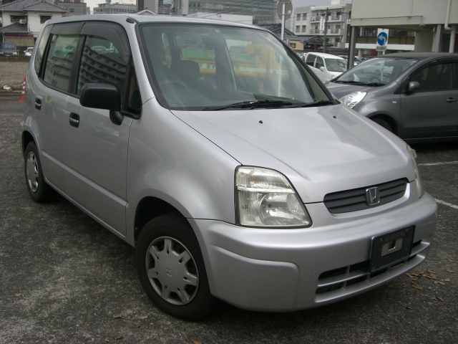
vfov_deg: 37.7
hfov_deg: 49.0
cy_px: 172
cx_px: 229
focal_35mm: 38
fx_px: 503
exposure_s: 1/125
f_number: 2.7
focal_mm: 6.2
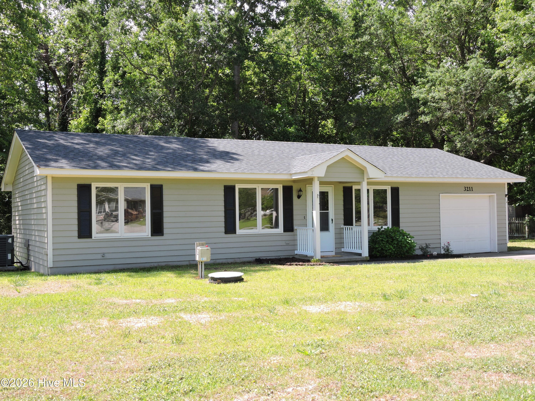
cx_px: 268
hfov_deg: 46.8
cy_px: 200
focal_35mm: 40
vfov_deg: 36.0
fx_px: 618
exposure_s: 1/250
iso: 100
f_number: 3.8
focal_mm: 7.2
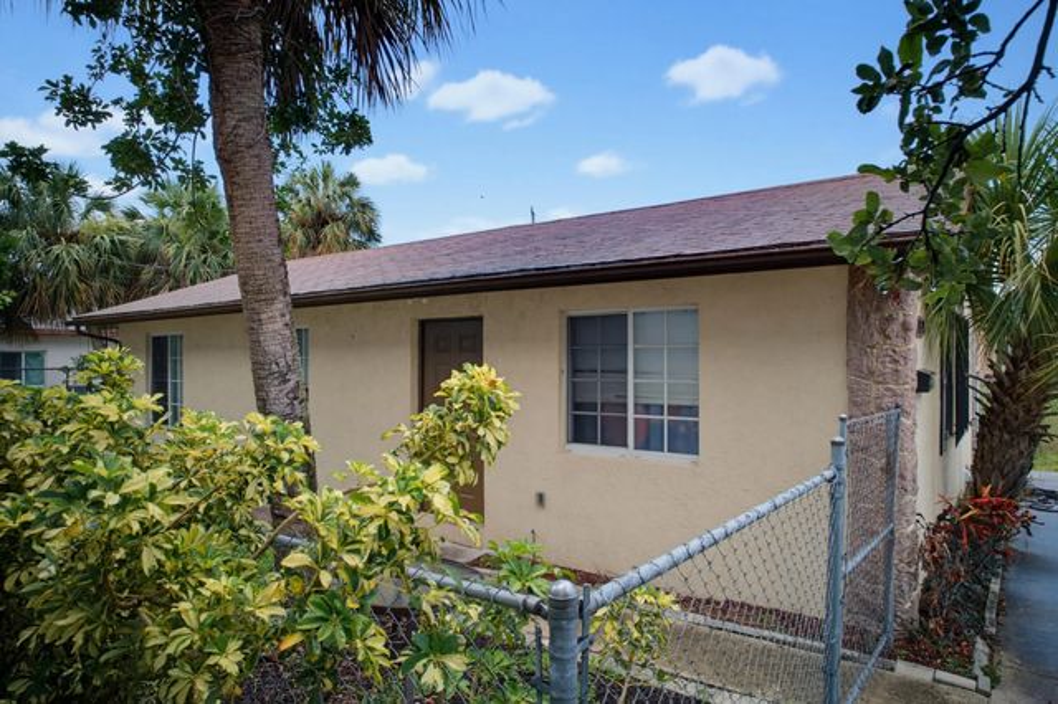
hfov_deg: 78.6
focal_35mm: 22
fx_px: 646
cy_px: 352
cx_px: 529
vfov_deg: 57.2
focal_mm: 8.4
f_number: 2.8
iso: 100
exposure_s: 1/125
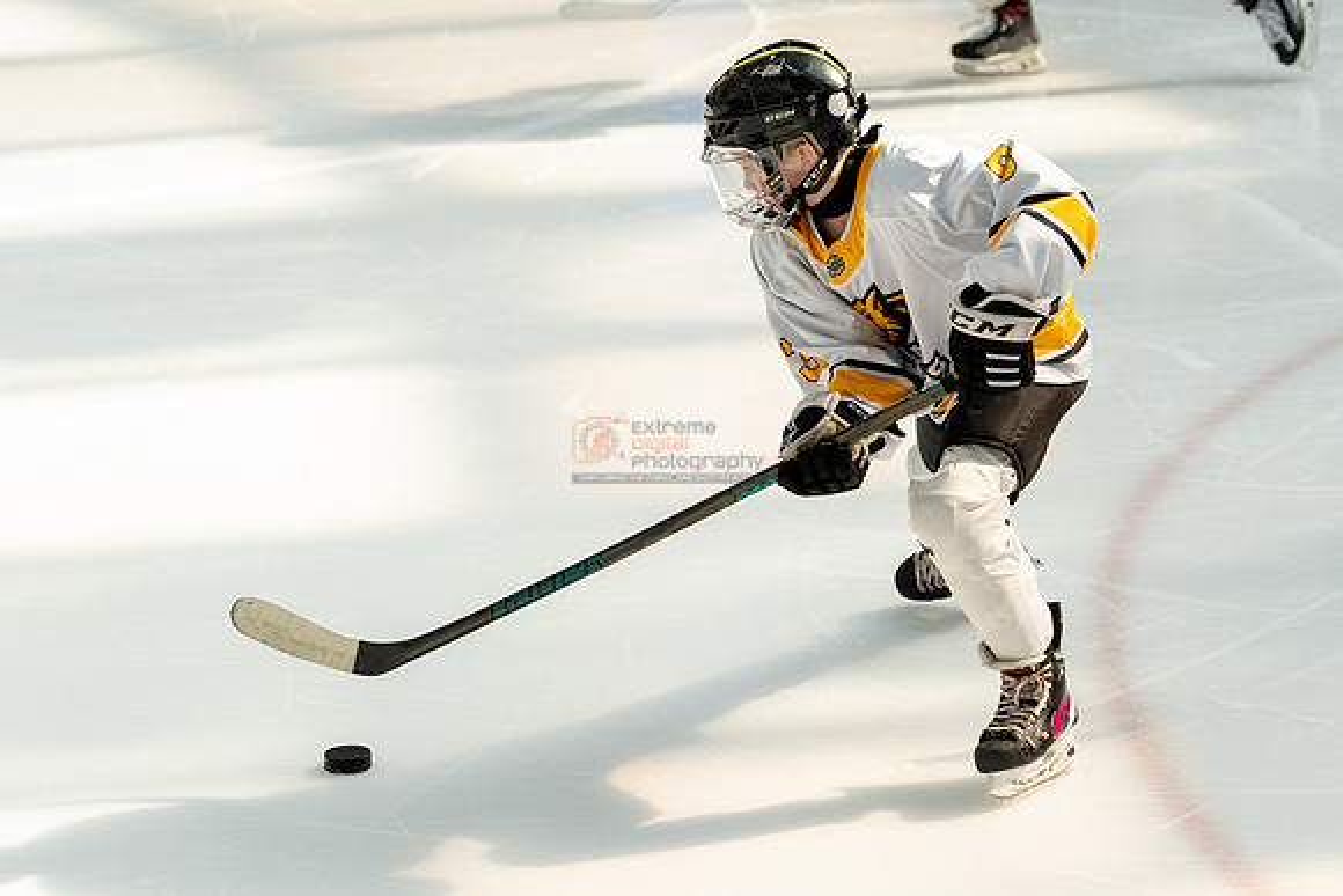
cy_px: 359
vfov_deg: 11.4
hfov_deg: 17.1
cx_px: 805
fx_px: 4474
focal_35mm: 120
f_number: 3.5
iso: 800
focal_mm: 67
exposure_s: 1/1600
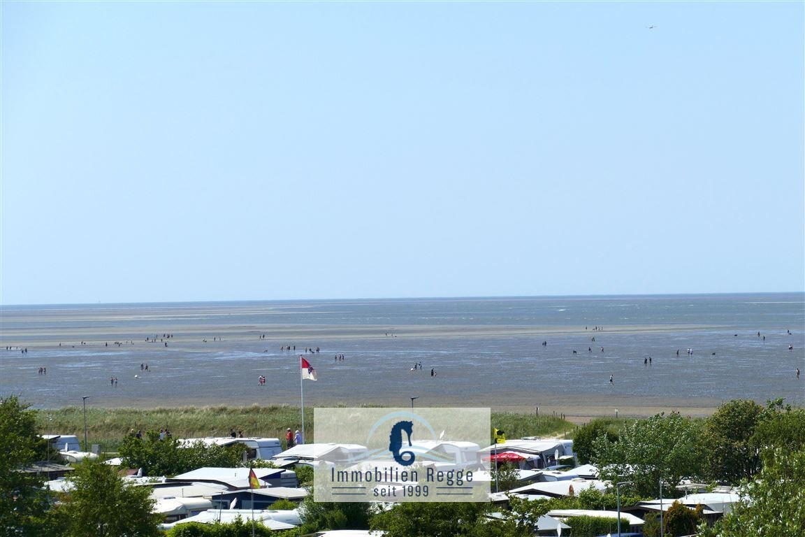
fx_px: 4382
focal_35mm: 196
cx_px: 402
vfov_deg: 7.0
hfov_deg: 10.5
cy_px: 268
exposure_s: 1/1600
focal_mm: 71.46
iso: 125
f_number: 5
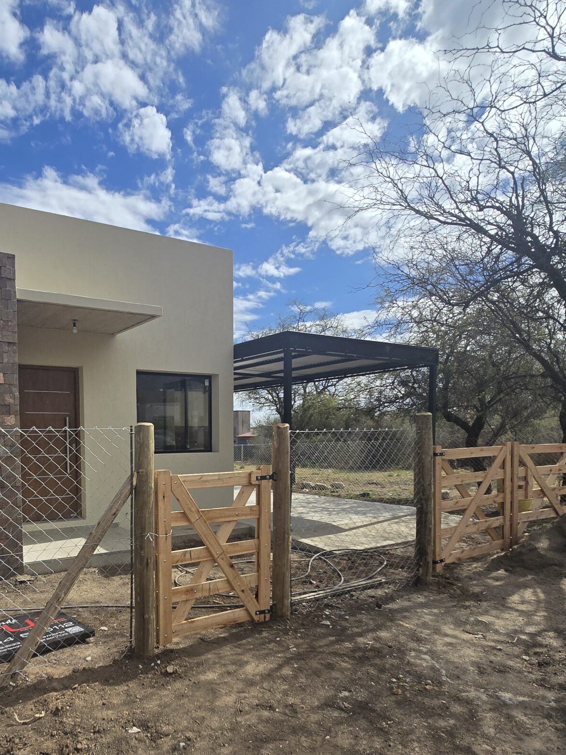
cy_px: 473
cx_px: 135
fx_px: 458
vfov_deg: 77.6
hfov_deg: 59.7
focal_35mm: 21
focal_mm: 2.2
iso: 50
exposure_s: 1/4120
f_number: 2.2
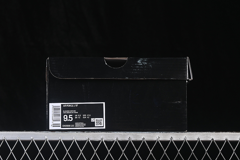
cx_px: 122
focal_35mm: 78
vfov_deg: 17.5
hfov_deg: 26.0
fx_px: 520
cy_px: 80
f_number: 6.3
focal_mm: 50
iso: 160
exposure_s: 1/60
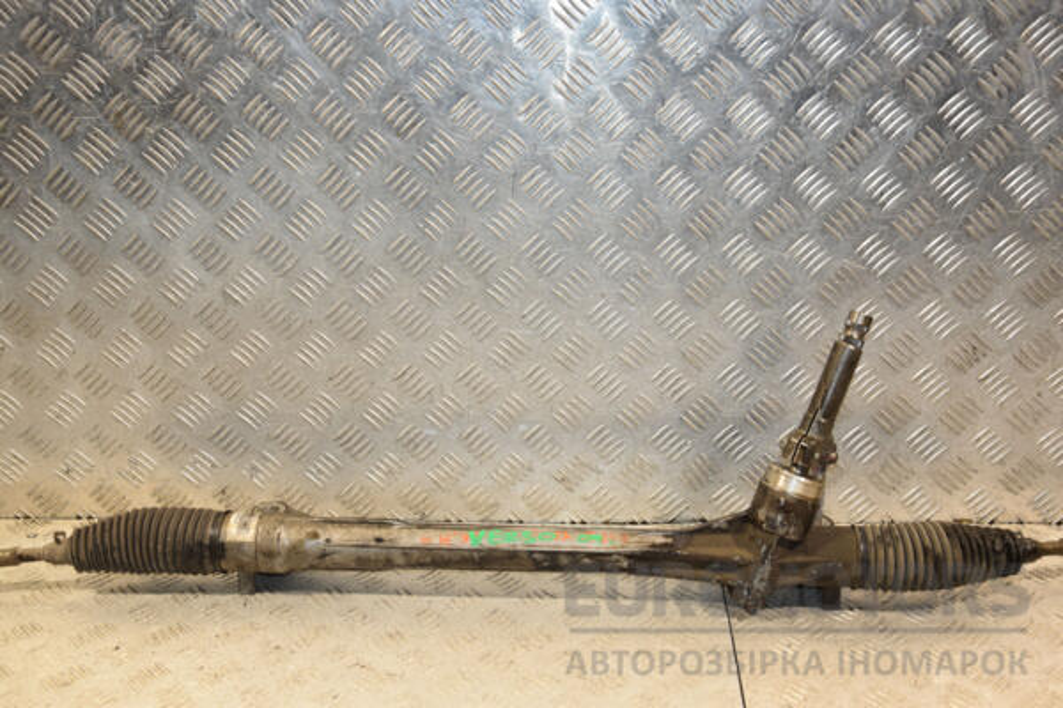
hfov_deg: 41.1
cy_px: 354
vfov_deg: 28.1
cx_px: 532
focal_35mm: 48
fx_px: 1417
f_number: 5.6
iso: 800
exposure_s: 1/200
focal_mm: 32
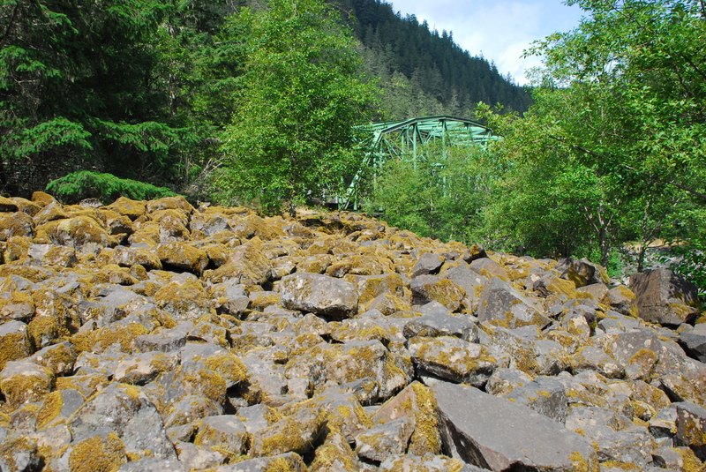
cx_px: 353
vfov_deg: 36.9
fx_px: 707
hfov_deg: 53.1
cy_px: 236
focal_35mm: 36
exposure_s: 1/320
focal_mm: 24
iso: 160
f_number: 5.6
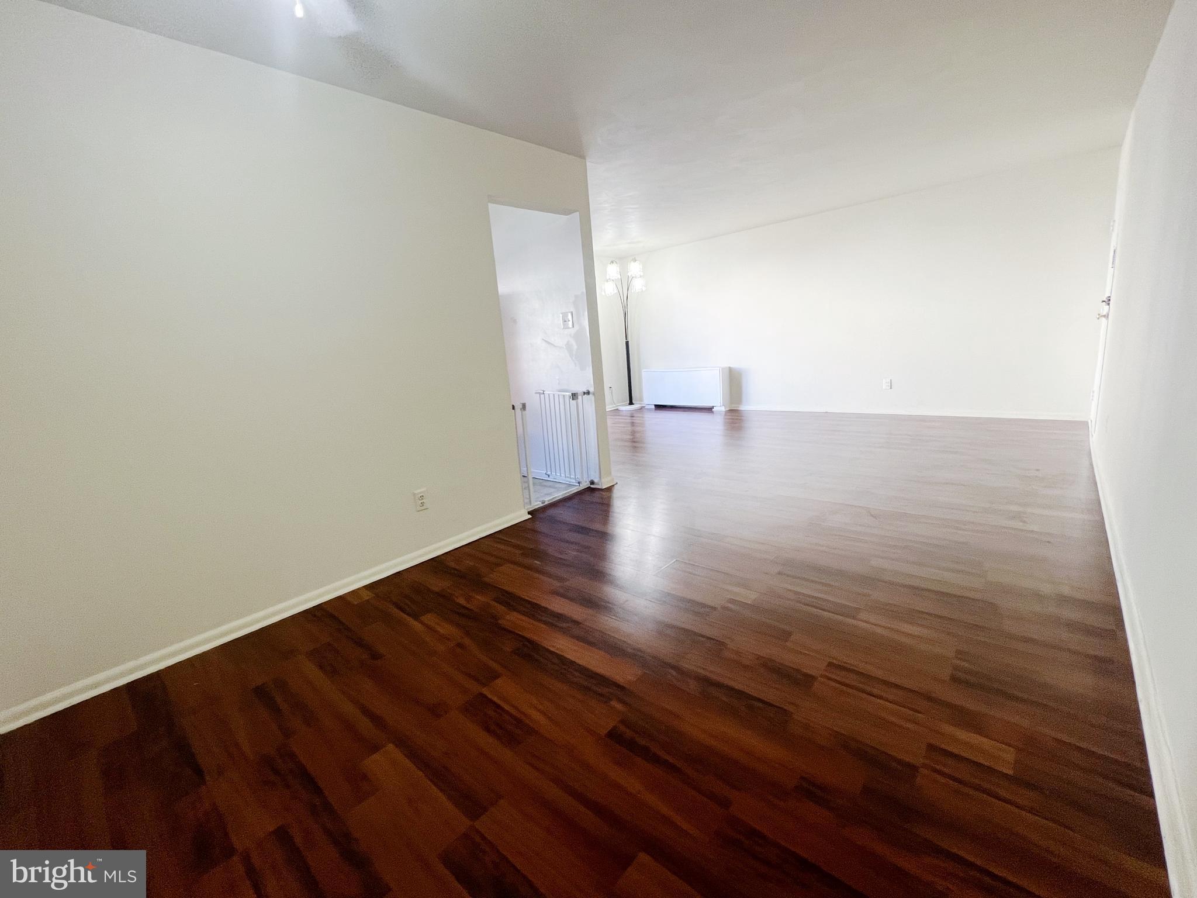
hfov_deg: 106.2
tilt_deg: -13.2
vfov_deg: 89.9
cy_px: 449
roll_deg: +3.0
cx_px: 598
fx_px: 450
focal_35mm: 13
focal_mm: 1.57
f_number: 1.8
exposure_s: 1/120
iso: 200
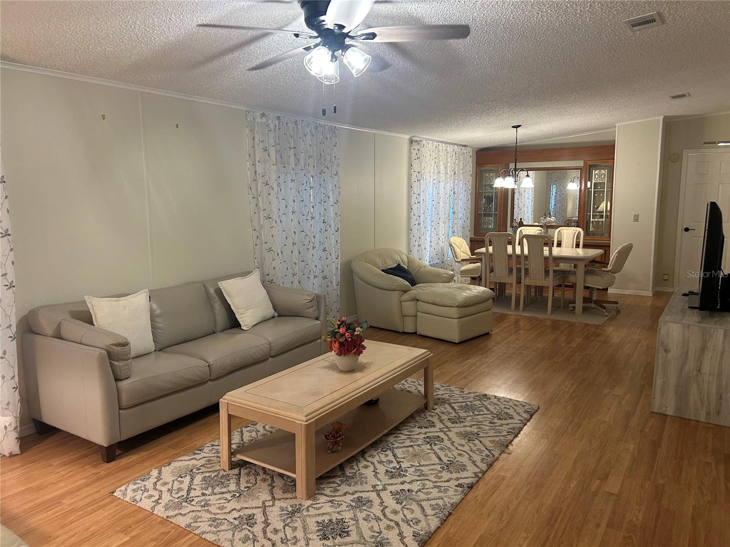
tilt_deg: -7.8
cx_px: 365
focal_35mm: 26
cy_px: 274
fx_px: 548
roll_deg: +0.5
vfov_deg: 53.1
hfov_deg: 67.3
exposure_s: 1/60
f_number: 1.5
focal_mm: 5.7
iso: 200
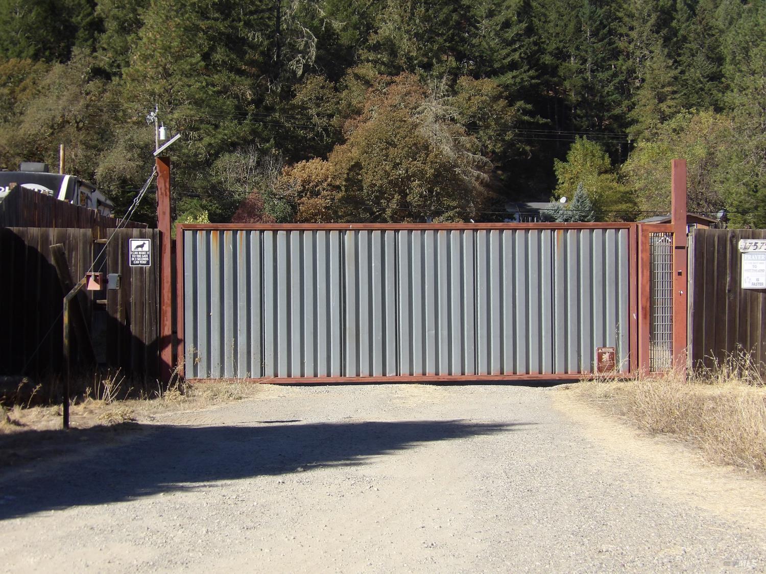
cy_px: 287
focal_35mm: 62
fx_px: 1372
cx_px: 383
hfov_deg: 31.2
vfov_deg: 23.7
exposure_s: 1/556
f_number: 4
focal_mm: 11.1
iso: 100
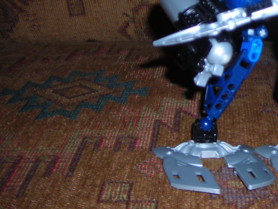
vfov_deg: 18.2
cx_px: 280
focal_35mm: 80
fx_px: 642
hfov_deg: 23.4
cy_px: 25
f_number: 3.2
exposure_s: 1/60.1
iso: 50
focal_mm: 6.3
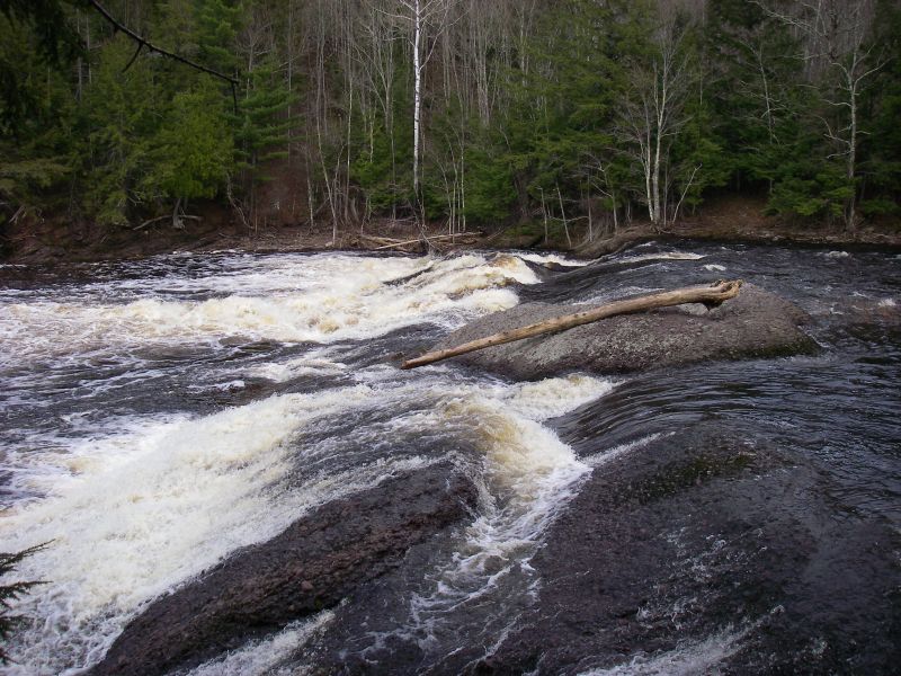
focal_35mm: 38
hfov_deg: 49.0
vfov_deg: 37.7
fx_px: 989
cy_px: 338
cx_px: 450
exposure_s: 1/320
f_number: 3.3
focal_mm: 6.3
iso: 64
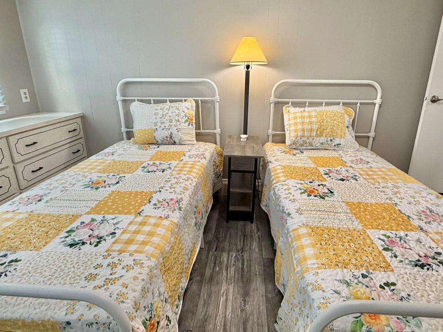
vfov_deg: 65.8
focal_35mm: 20
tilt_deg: -17.0
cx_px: 233
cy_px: 147
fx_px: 256
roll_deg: +0.3
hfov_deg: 81.7
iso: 200
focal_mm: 2.22
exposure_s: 1/60
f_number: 2.2
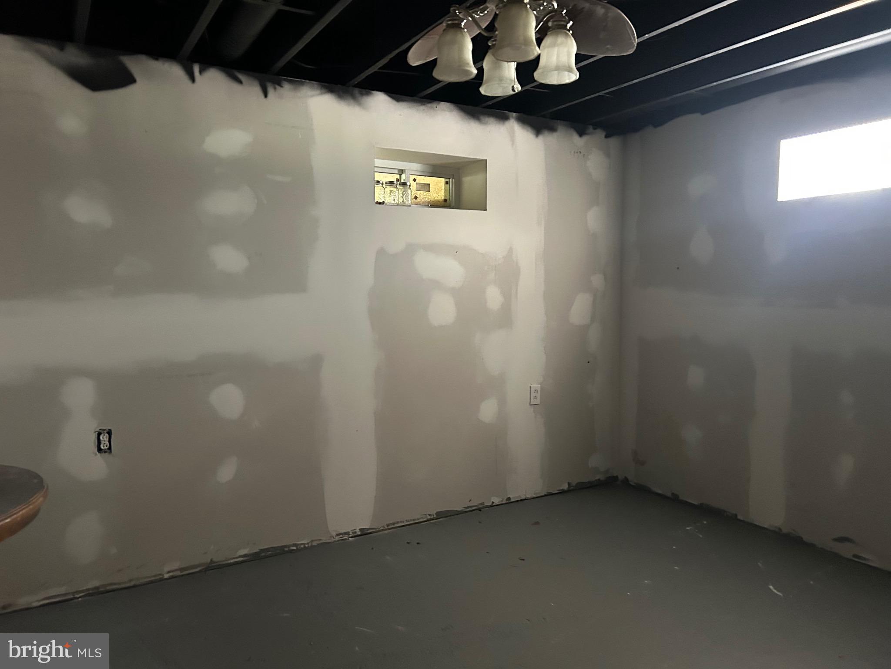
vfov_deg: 53.1
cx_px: 446
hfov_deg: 67.3
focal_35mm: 26
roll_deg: +1.1
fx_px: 669
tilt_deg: -4.5
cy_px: 334
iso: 500
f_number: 1.5
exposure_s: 1/30
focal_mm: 5.7
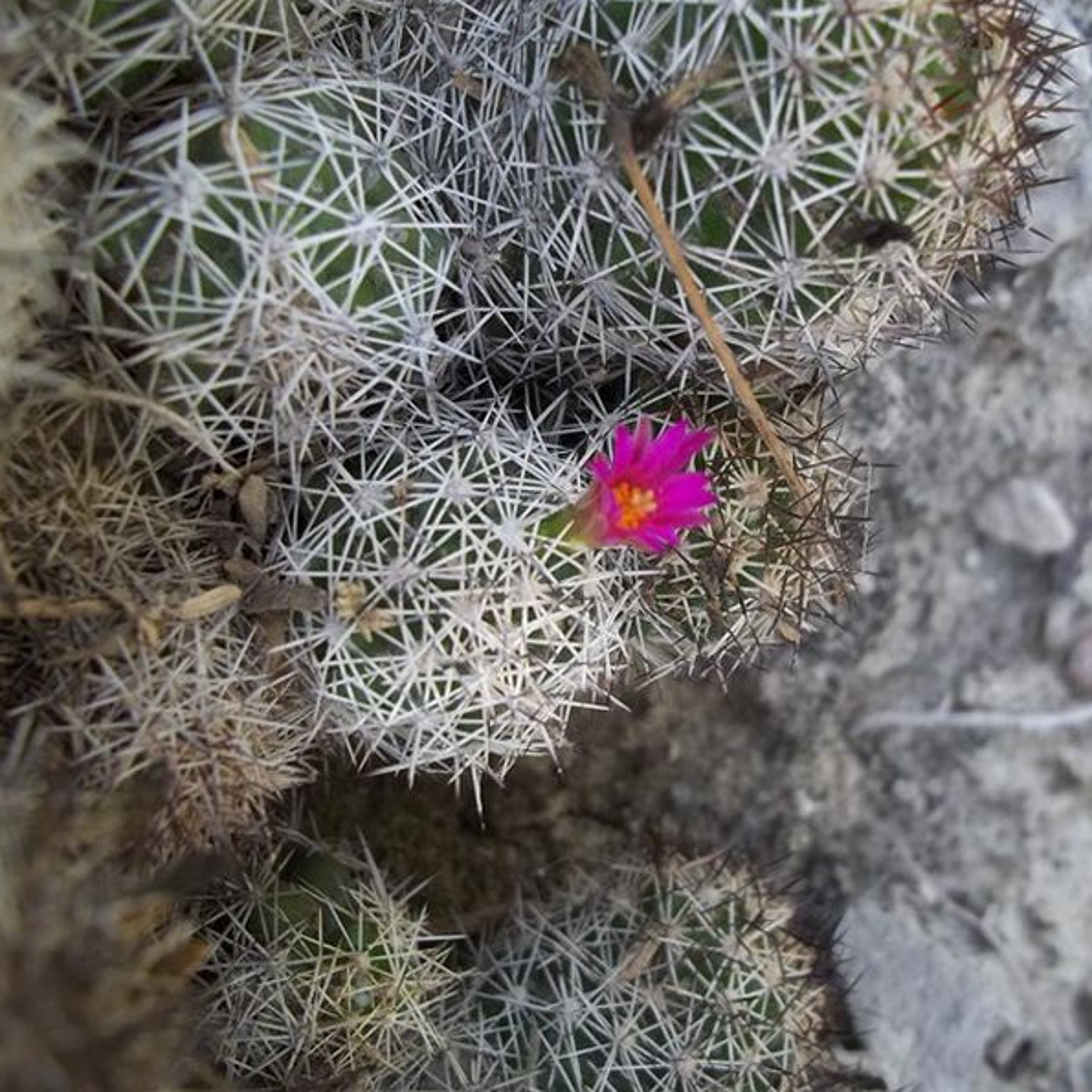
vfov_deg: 43.9
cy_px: 543
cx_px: 641
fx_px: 1356
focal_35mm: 38
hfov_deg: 43.7
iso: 64
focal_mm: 5.7
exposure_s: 1/250
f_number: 2.9
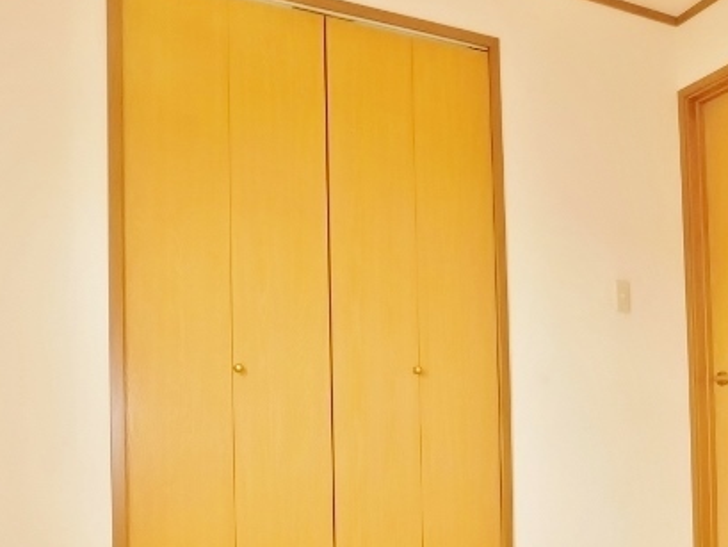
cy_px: 408
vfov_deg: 38.7
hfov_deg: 51.2
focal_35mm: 36
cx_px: 418
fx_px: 757
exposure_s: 1/40
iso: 125
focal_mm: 4
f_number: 3
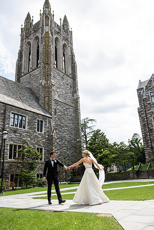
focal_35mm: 29
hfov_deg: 45.0
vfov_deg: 63.7
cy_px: 115
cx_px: 77
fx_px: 186
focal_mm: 29
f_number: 4
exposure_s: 1/3200
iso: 400
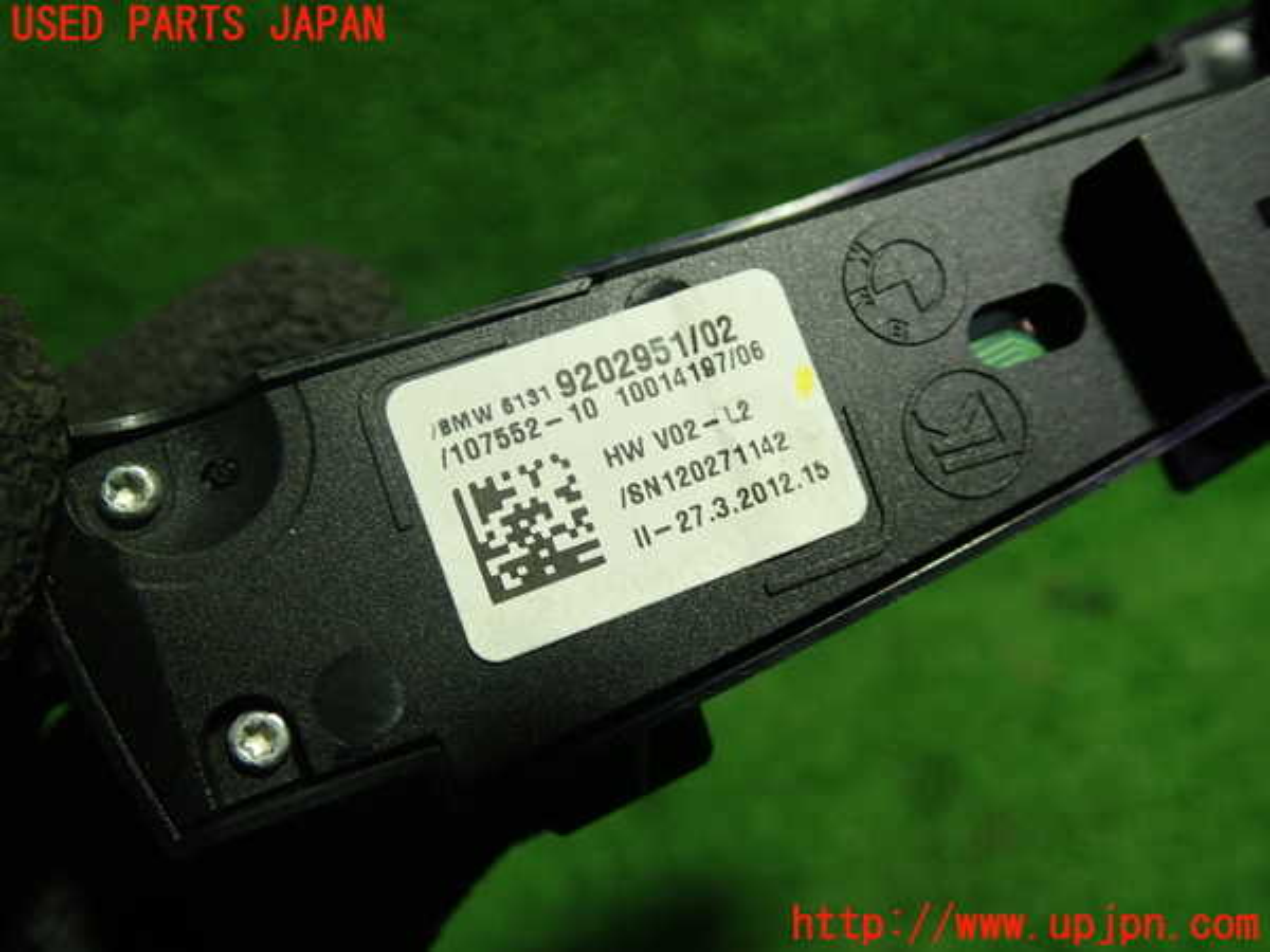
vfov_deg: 46.8
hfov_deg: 60.0
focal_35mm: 30
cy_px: 476
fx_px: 1101
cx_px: 635
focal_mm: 5.4
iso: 200
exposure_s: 1/50
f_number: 2.3
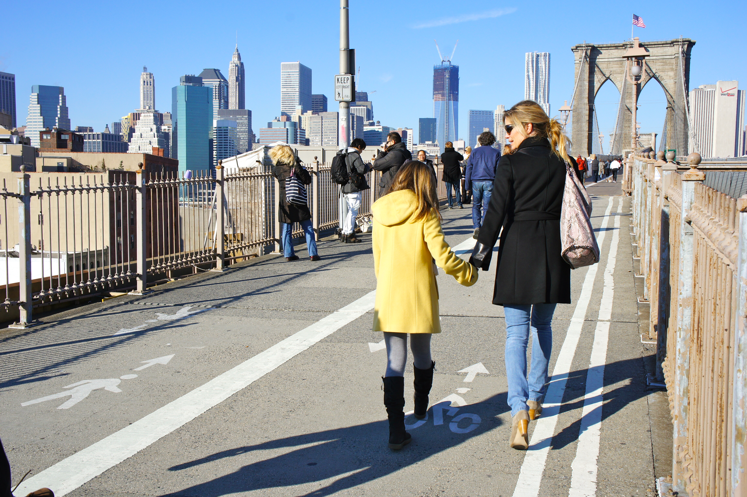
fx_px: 809
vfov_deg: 34.2
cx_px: 374
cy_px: 248
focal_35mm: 39
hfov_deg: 49.6
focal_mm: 26
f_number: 13
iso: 200
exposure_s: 1/250
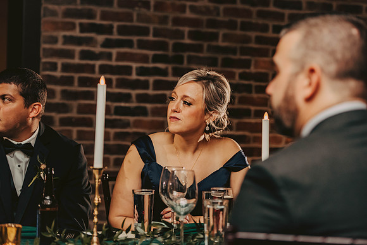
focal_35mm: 95
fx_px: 969
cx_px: 184
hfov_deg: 21.5
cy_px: 122
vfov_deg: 14.4
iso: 1600
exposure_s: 1/200
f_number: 3.2
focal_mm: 95
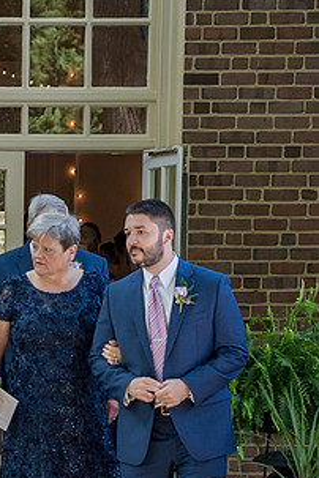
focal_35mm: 169
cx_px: -22
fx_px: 2246
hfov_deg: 8.1
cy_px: 398
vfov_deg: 12.1
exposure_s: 1/200
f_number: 4
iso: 200
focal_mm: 67
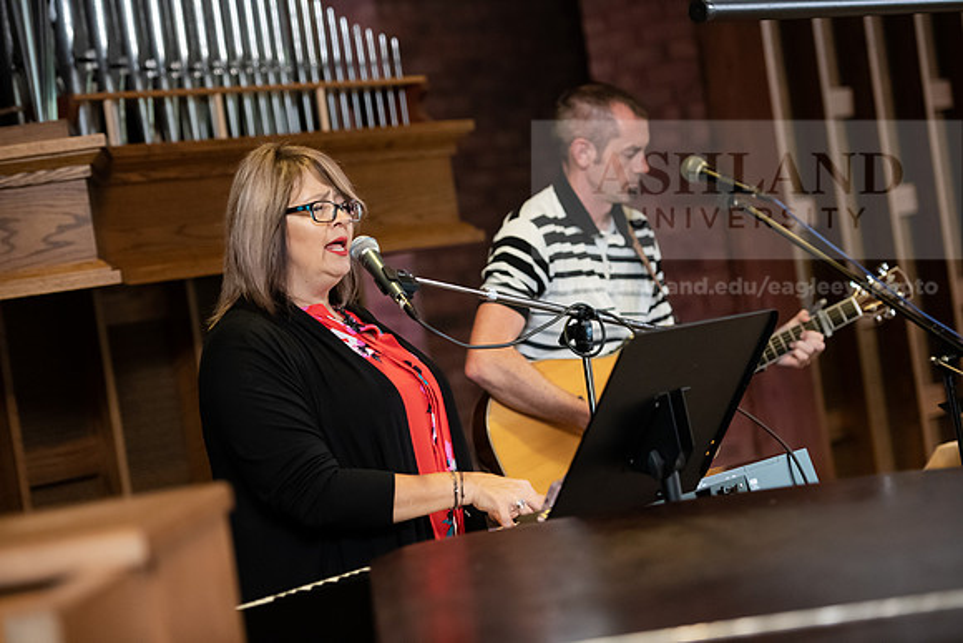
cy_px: 322
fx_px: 2943
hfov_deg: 18.6
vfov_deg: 12.5
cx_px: 482
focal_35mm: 110
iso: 4000
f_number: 2.8
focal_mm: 110
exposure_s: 1/160
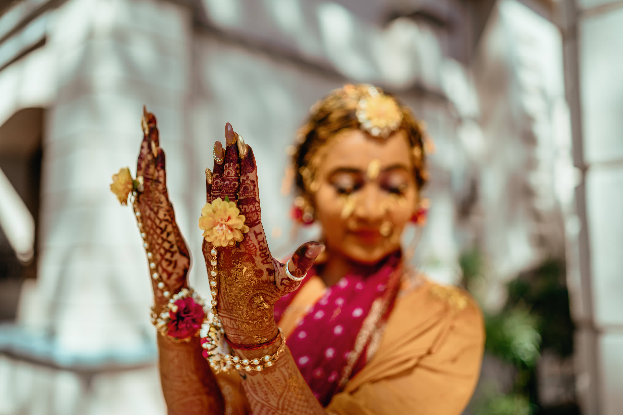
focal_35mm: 35
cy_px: 208
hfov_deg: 54.4
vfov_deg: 37.9
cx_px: 312
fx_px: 606
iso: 160
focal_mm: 35
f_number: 1.4
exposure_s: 1/2000
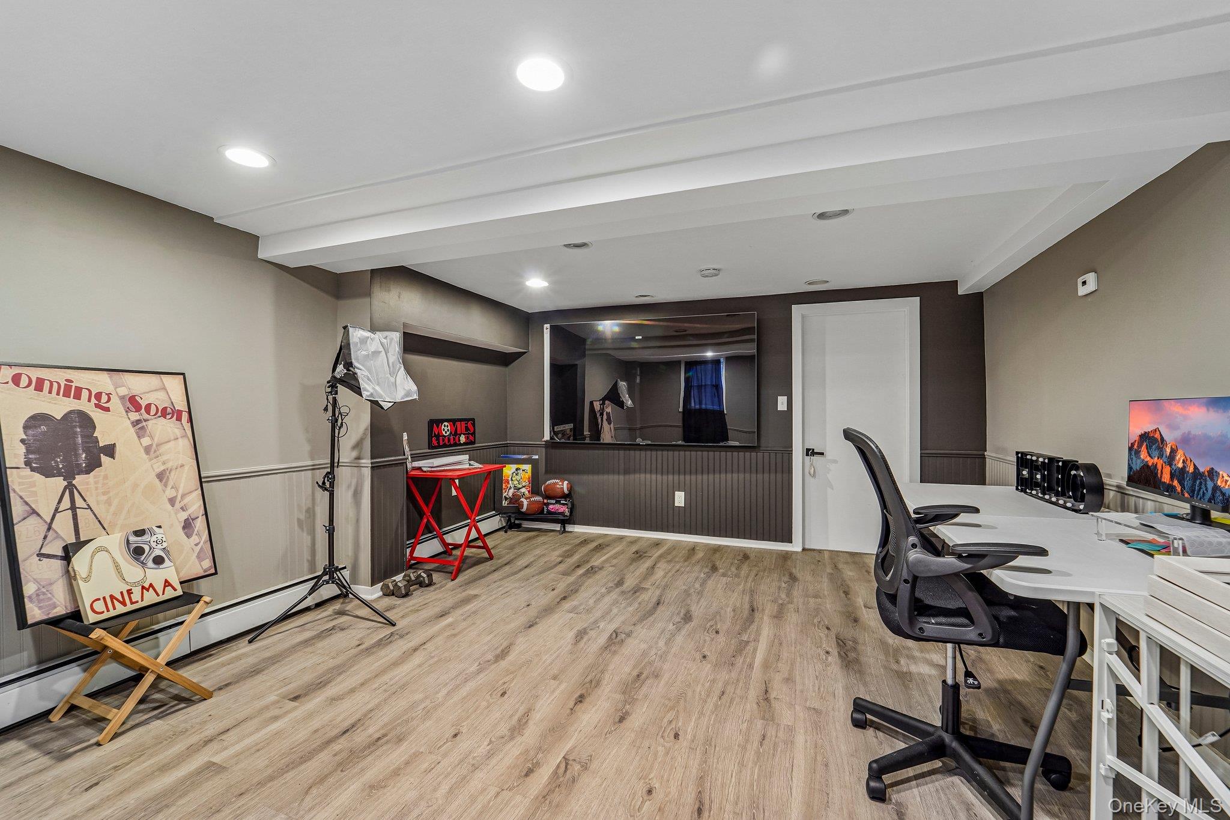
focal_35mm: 14
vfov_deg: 81.2
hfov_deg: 104.3
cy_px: 410
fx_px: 478
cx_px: 615
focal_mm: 14
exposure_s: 1/2
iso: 400
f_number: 8
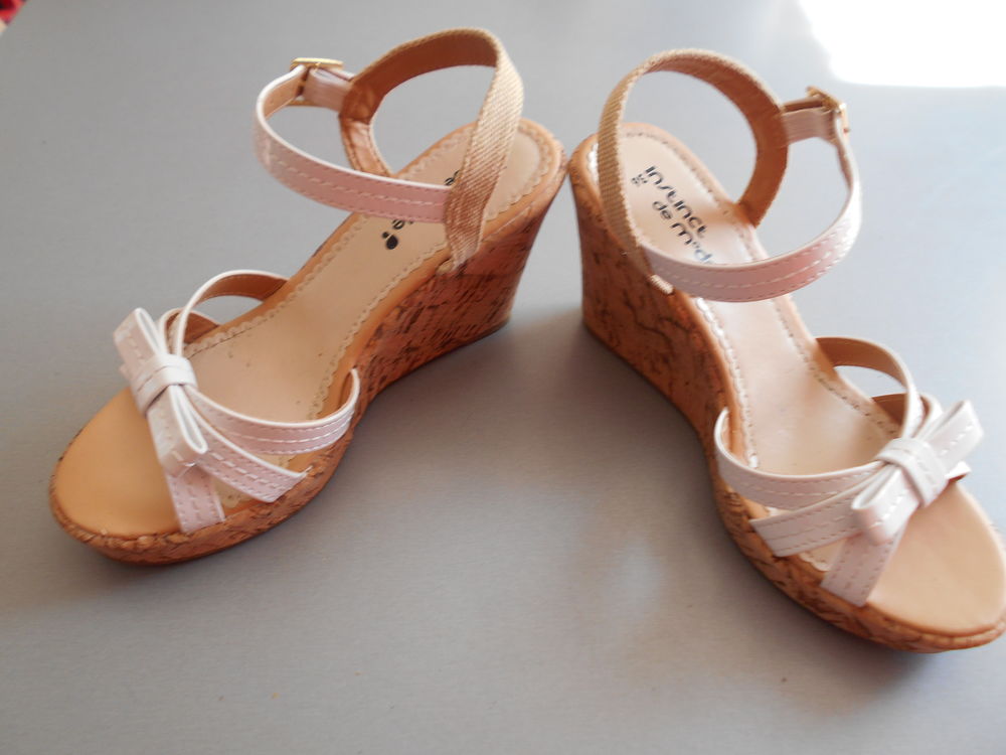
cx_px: 503
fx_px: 756
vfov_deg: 53.1
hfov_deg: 67.3
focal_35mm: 26
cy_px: 378
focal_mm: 4.6
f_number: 3.2
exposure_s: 1/30
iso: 100
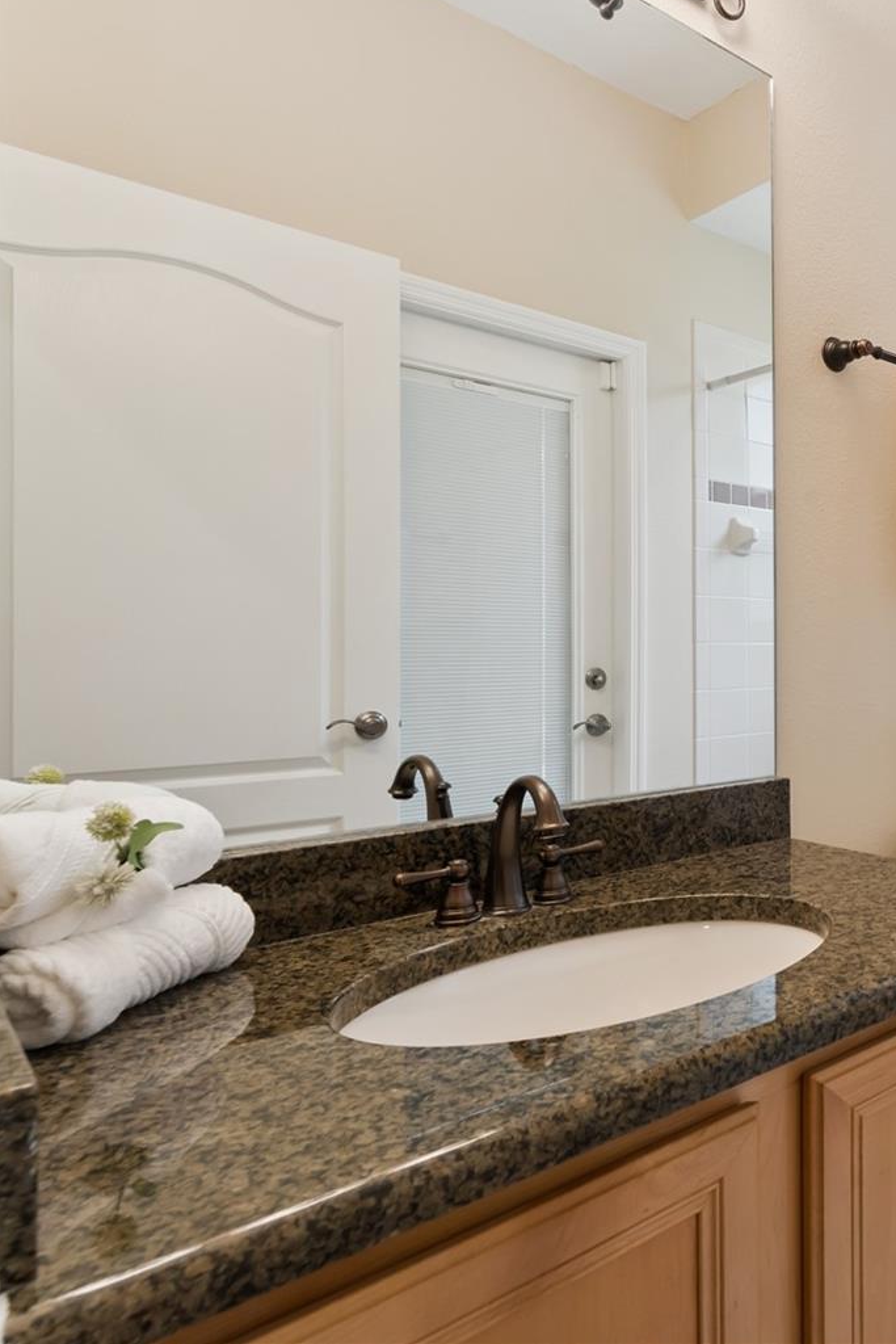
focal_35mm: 25
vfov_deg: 71.5
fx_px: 933
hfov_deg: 41.1
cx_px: 984
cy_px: 646
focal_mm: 16
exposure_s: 1/30
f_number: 10
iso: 800
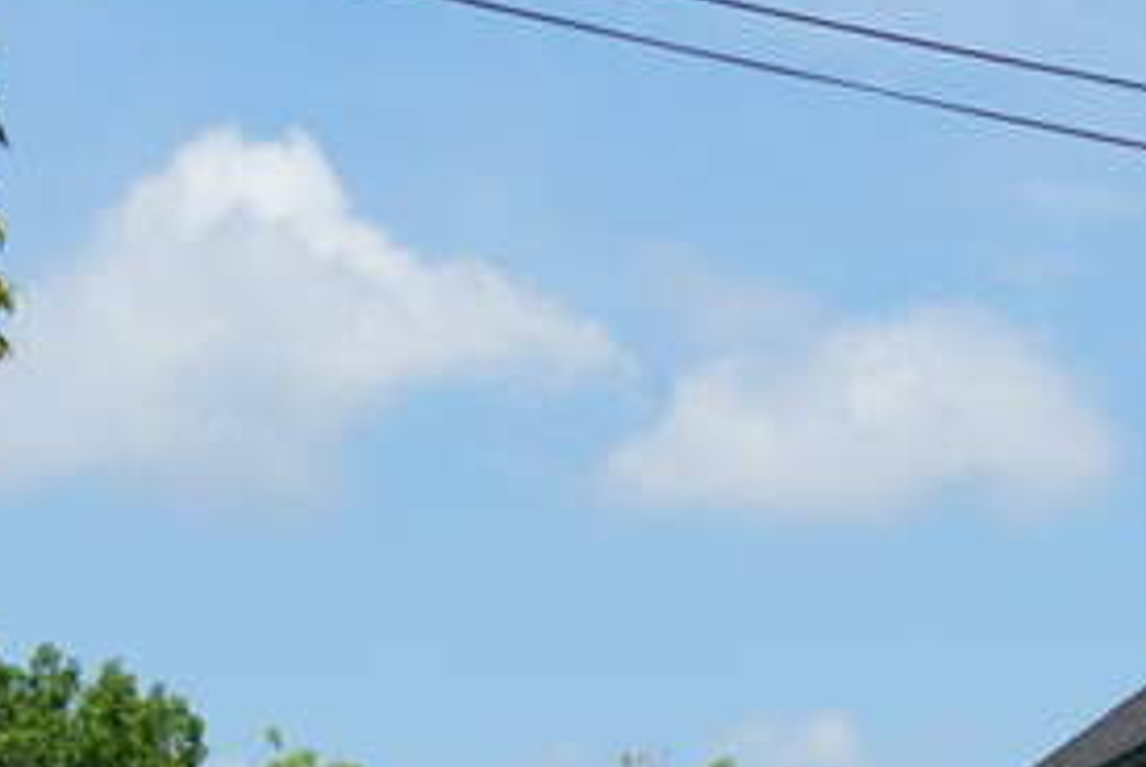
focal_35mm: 183
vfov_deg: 7.5
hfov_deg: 10.9
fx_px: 5832
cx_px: 1509
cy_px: 946
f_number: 5
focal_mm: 28
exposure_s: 1/640
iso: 100
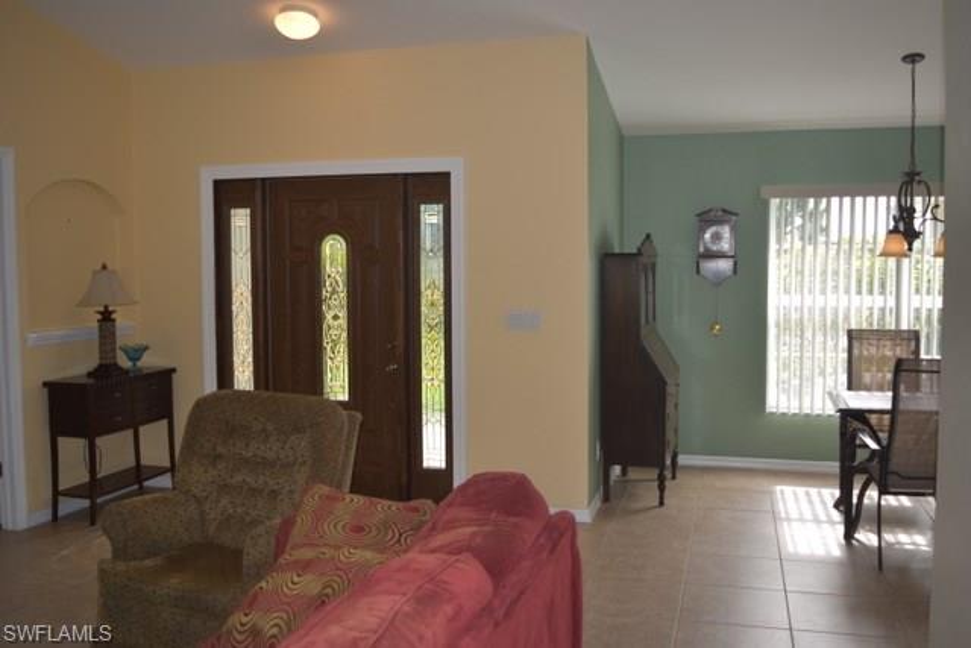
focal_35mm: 33
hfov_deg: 57.2
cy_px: 324
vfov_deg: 40.0
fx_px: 890
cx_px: 486
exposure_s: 1/125
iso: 100
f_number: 3.8
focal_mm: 22
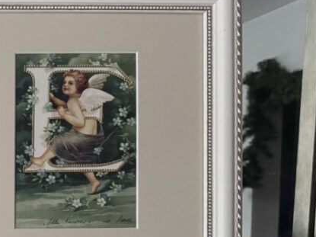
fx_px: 675
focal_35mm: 74
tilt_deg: -9.9
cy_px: 235
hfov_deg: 22.0
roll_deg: -0.3
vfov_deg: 19.3
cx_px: -152
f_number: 1.78
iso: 800
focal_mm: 6.76
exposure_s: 1/40
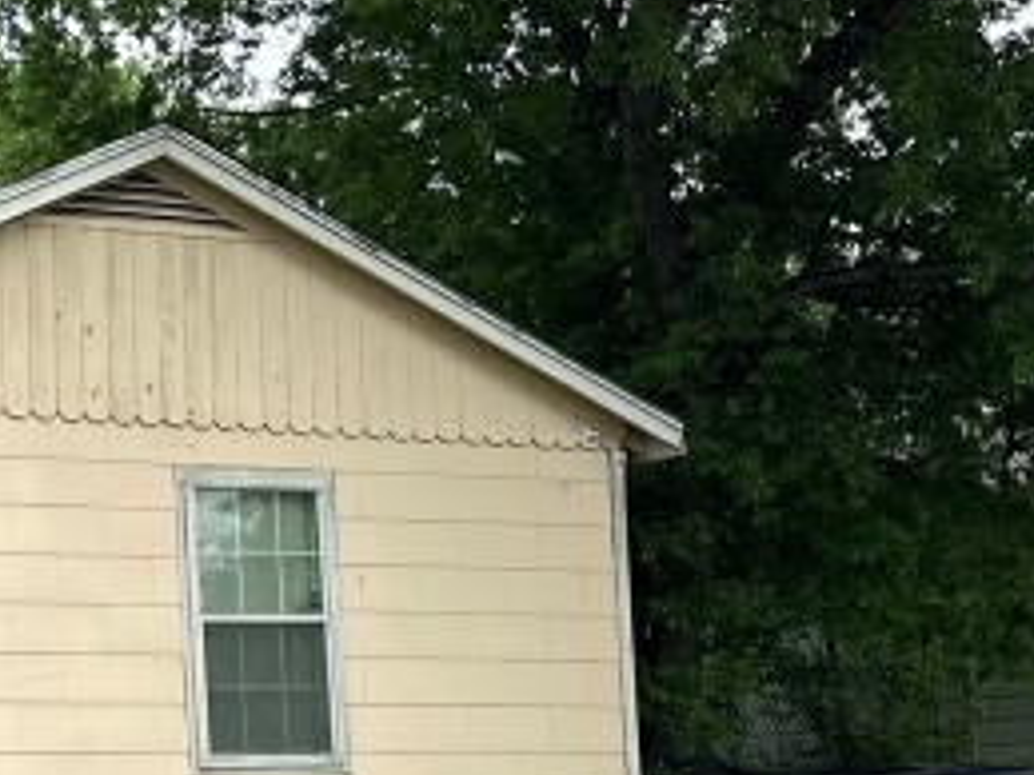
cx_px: -327
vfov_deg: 15.5
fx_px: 2836
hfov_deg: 19.1
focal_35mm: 95
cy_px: 575
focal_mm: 6.86
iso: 80
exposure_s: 1/2469
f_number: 1.78
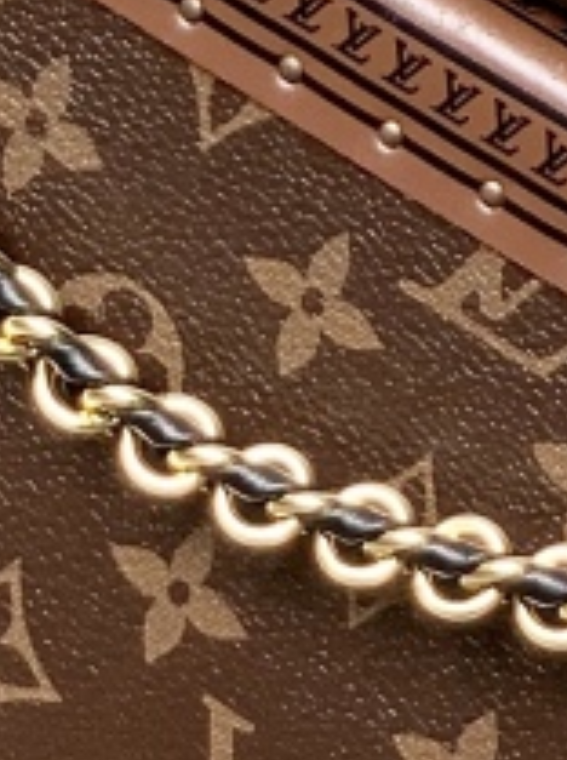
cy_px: -1156
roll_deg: -24.4
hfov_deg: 4.1
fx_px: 7865
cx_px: 778
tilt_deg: -12.2
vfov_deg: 5.3
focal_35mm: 359
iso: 20
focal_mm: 6
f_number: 2.4
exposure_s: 1/122
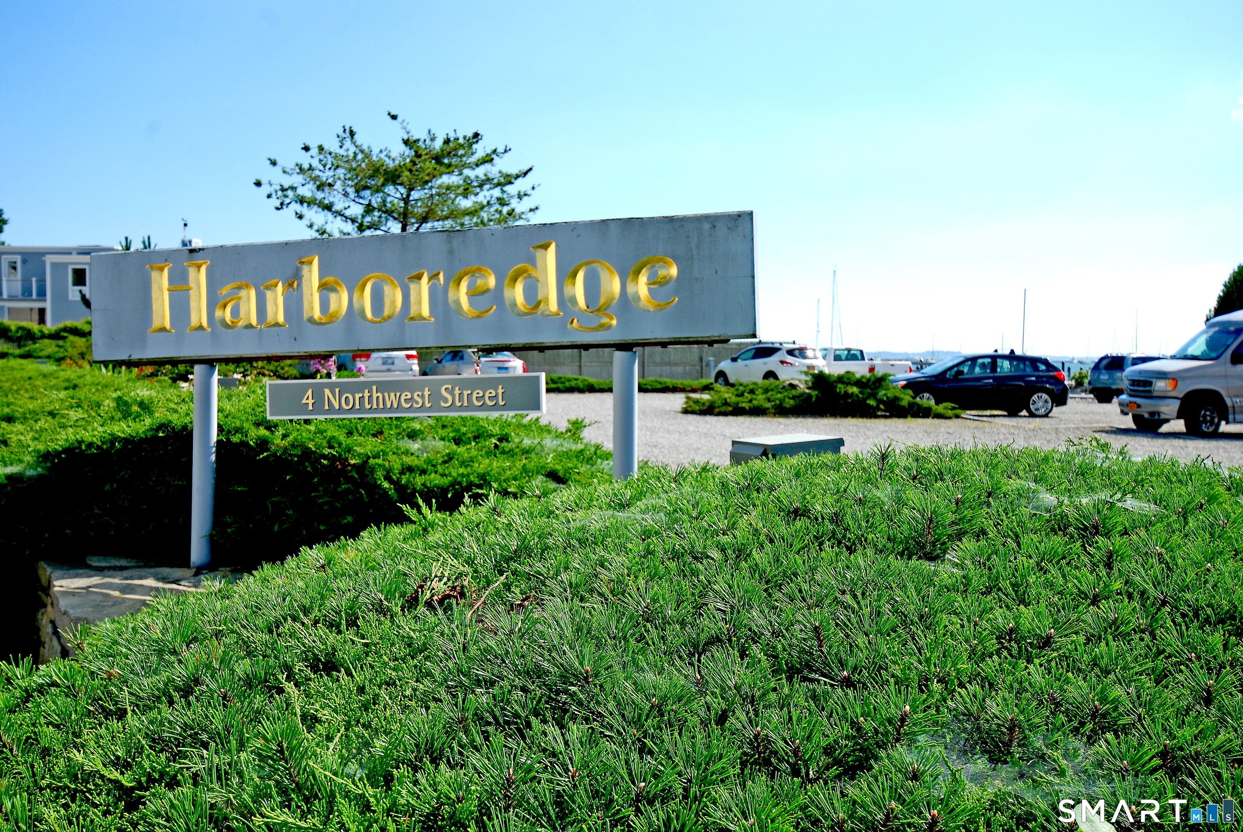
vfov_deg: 37.0
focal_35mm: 36
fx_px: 1244
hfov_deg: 53.1
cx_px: 622
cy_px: 416
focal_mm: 24
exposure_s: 1/250
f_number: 10
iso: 200
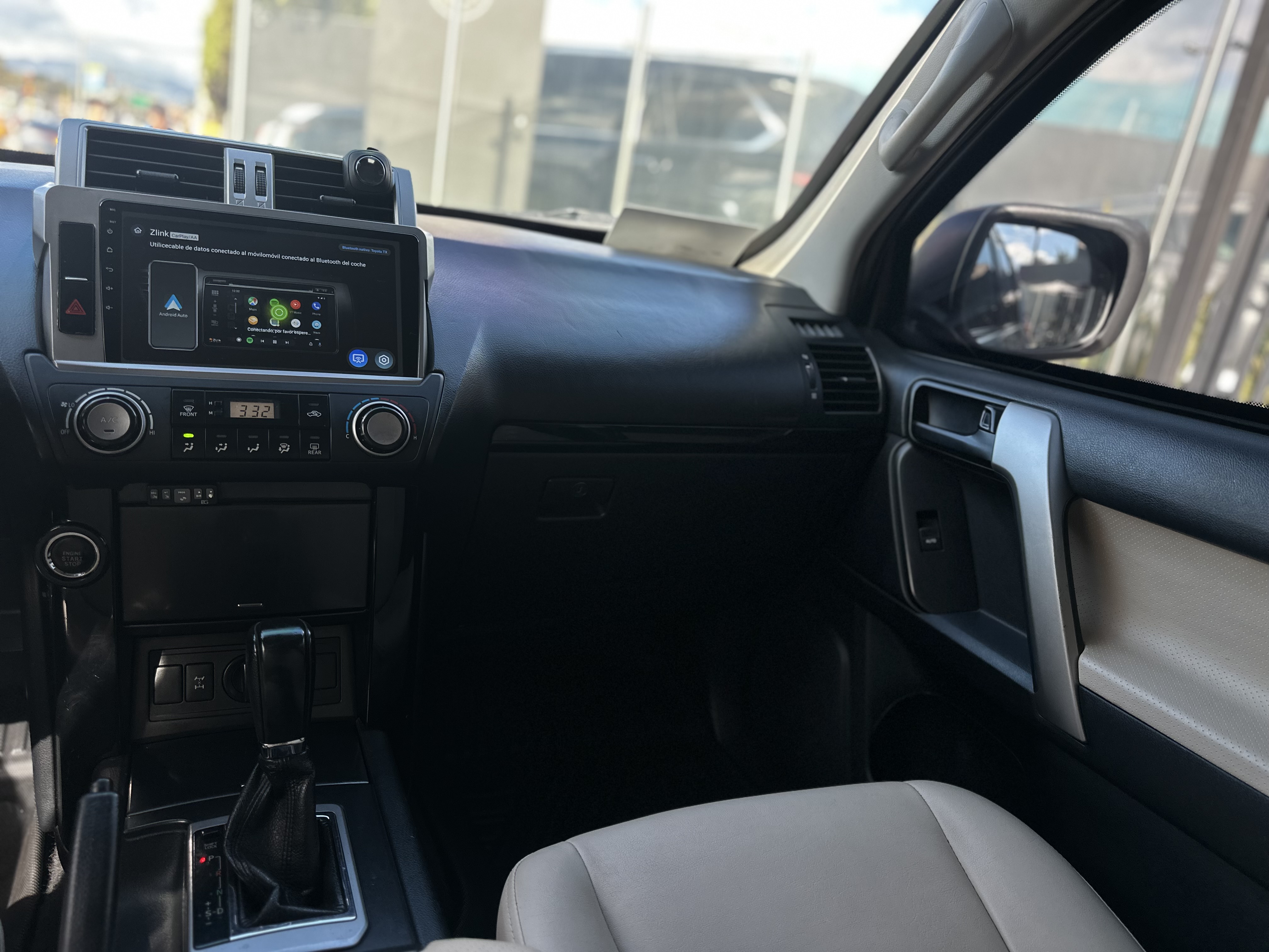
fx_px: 880
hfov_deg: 71.6
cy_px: 476
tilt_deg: -15.8
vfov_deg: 56.8
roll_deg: -11.0
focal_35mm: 24
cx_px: 634
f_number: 1.78
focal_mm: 6.86
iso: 100
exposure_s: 1/121
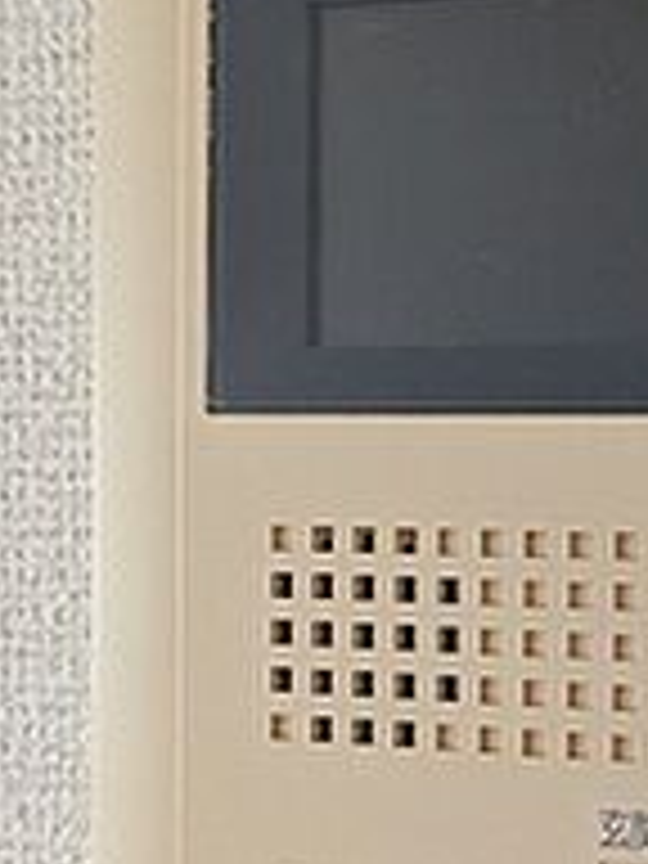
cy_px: 526
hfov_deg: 17.8
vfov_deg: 24.4
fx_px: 1997
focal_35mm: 80
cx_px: 702
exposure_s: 1/481
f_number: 1.7
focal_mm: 4.53
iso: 1522
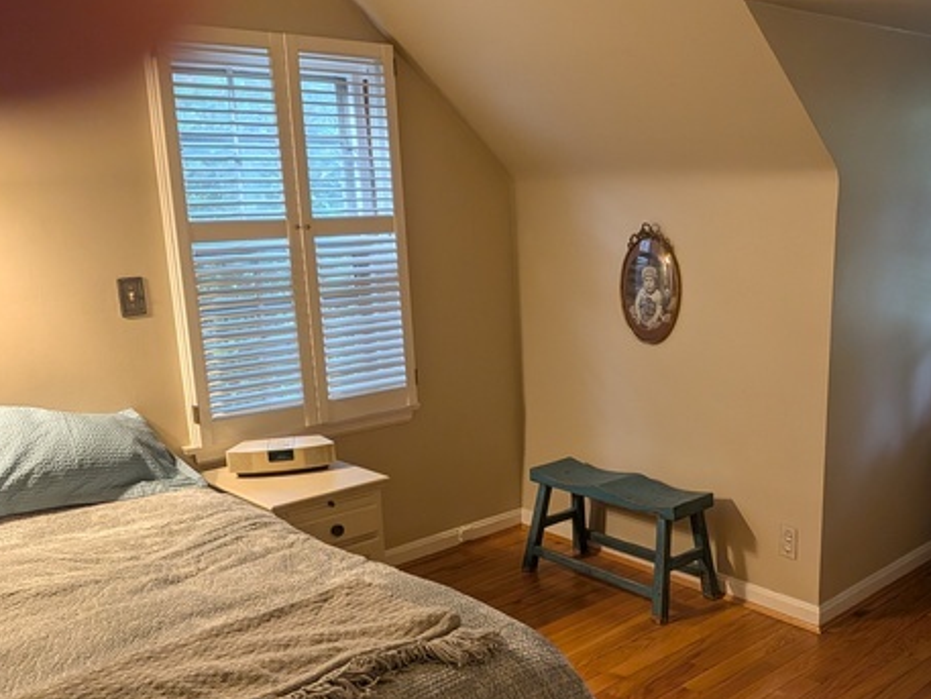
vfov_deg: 40.5
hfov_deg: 51.9
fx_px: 942
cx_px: 600
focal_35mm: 35
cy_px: 420
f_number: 1.7
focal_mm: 4.53
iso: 39
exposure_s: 1/60
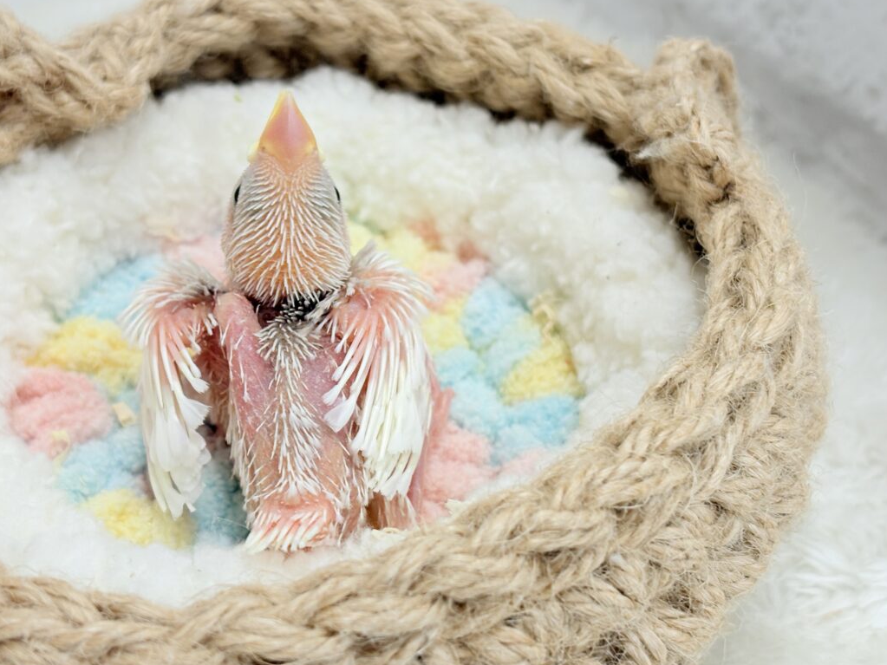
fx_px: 1563
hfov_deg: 31.6
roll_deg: +2.3
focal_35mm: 61
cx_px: 378
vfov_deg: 24.0
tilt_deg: -32.8
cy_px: 338
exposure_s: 1/100
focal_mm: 5.96
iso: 64
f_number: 1.6
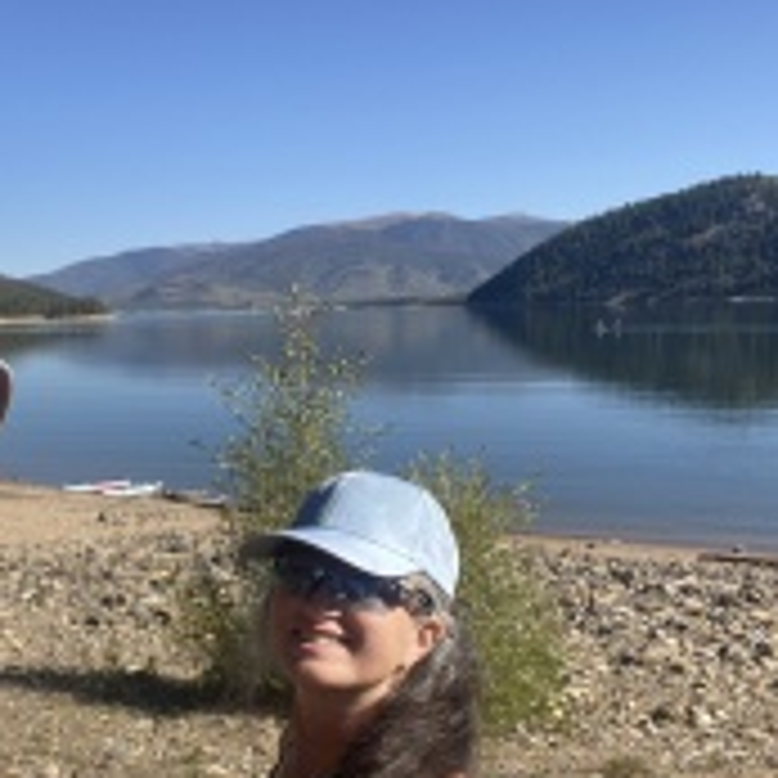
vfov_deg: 39.1
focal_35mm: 43
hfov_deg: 37.8
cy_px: 450
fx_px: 1093
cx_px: 162
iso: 25
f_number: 2.2
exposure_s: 1/900
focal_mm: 2.71
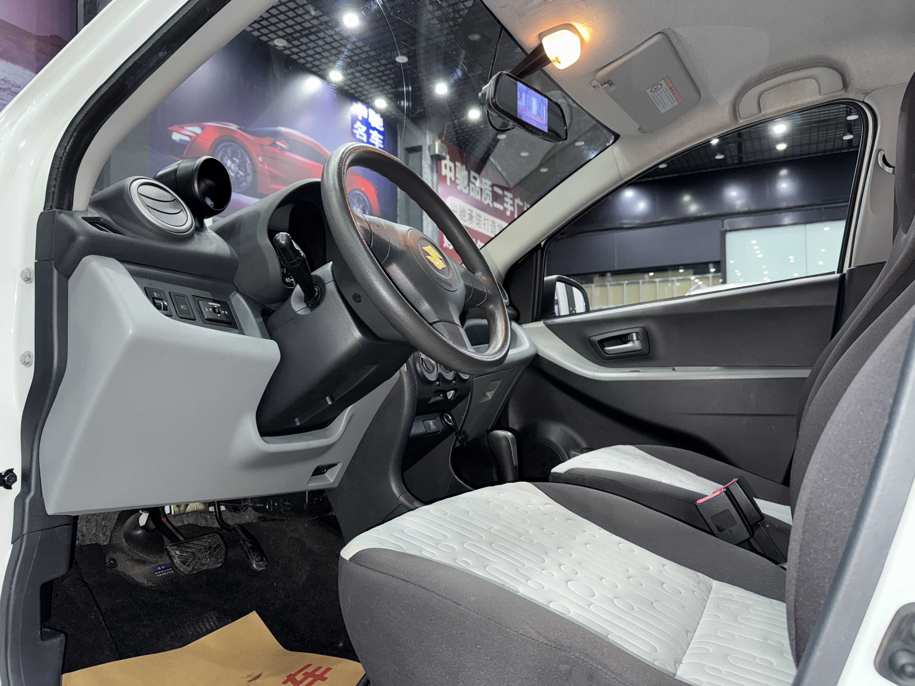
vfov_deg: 56.8
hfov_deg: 71.6
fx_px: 634
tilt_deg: +2.4
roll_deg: +0.4
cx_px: 458
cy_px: 343
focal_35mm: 24
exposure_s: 1/17
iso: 125
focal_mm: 6.76
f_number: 1.78
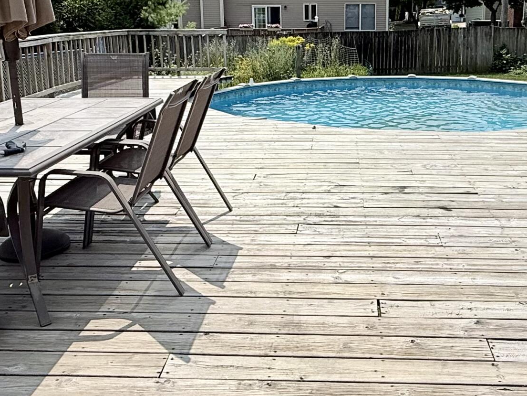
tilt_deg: -10.7
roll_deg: -0.3
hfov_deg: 48.6
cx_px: 325
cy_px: 129
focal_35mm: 38
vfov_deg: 37.3
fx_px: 579
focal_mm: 2.22
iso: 50
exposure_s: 1/4425
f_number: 2.2
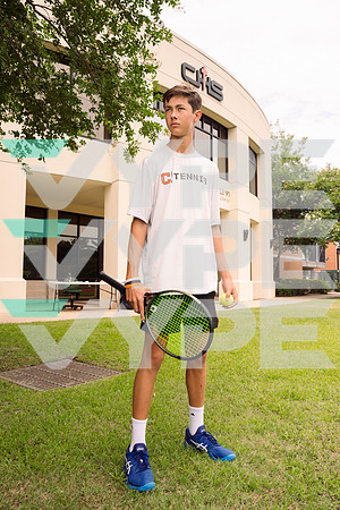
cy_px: 255
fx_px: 411
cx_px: 170
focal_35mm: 29
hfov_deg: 45.0
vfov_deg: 63.7
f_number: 7.1
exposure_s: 1/200
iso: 100
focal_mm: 29
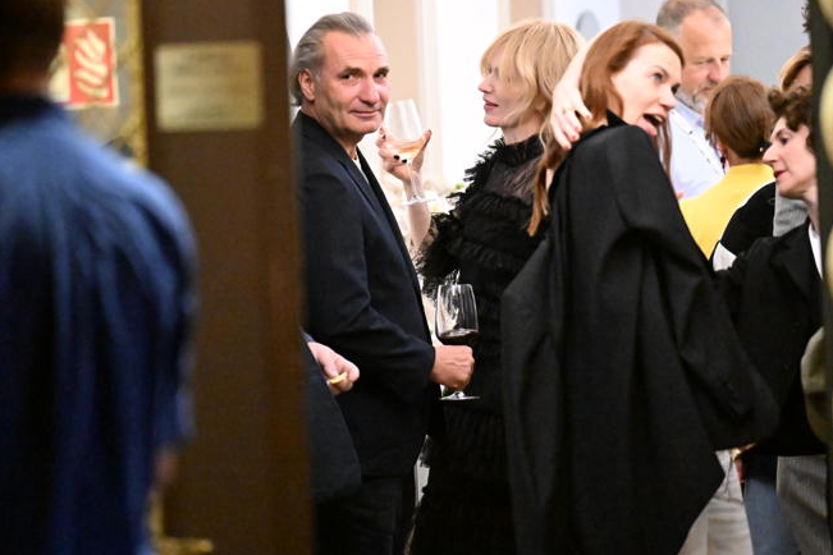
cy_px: 279
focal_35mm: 318
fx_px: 7358
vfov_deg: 4.3
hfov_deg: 6.5
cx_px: 393
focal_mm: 200
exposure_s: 1/320
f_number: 2.8
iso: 20000
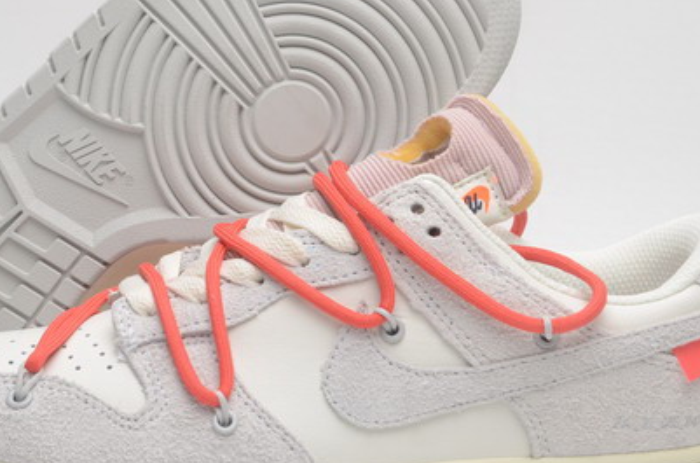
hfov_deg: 19.0
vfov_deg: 12.6
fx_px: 2090
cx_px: 259
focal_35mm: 108
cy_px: 225
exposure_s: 1/125
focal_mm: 45
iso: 100
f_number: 8
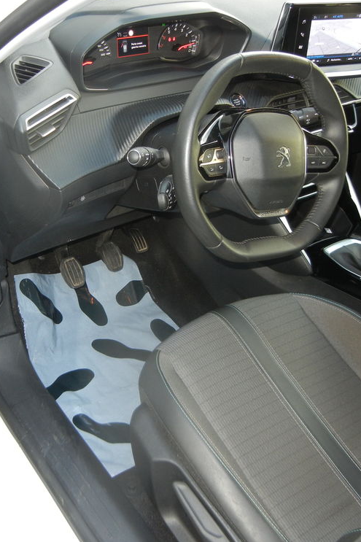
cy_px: 270
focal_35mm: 42
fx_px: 632
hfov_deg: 31.5
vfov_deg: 46.4
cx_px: 110
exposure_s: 1/30
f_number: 3.5
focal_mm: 5.4
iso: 212
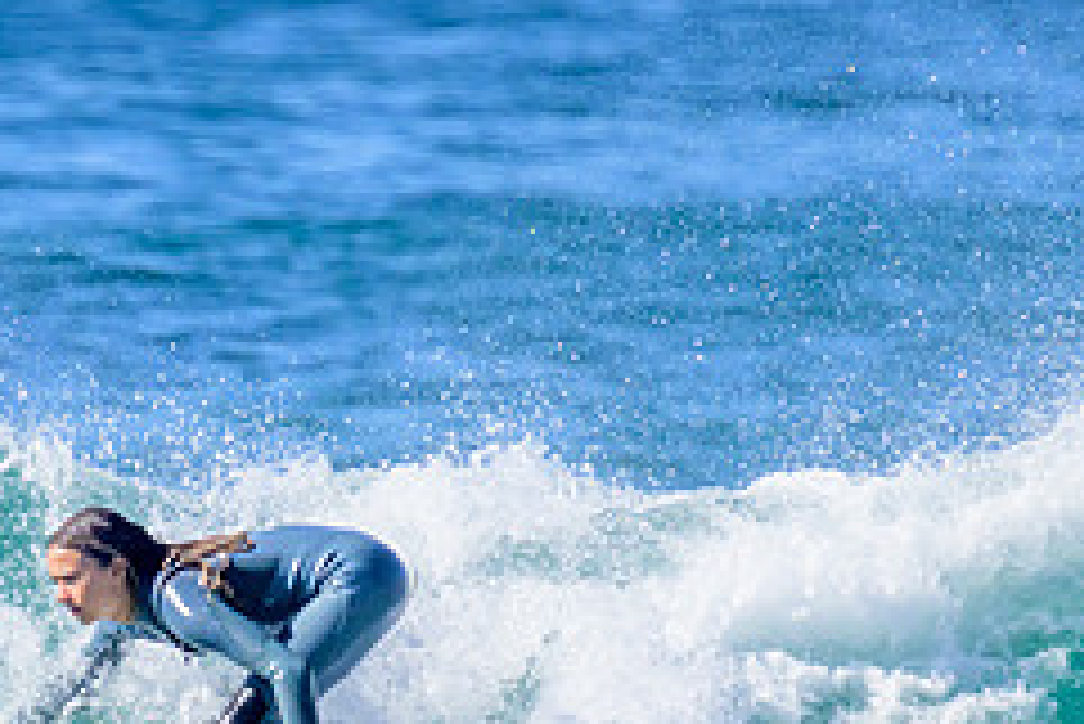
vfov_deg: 0.5
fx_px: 79176
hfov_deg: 0.8
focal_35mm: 2628
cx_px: 67
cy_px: 501
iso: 1600
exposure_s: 1/2000
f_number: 11
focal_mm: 800
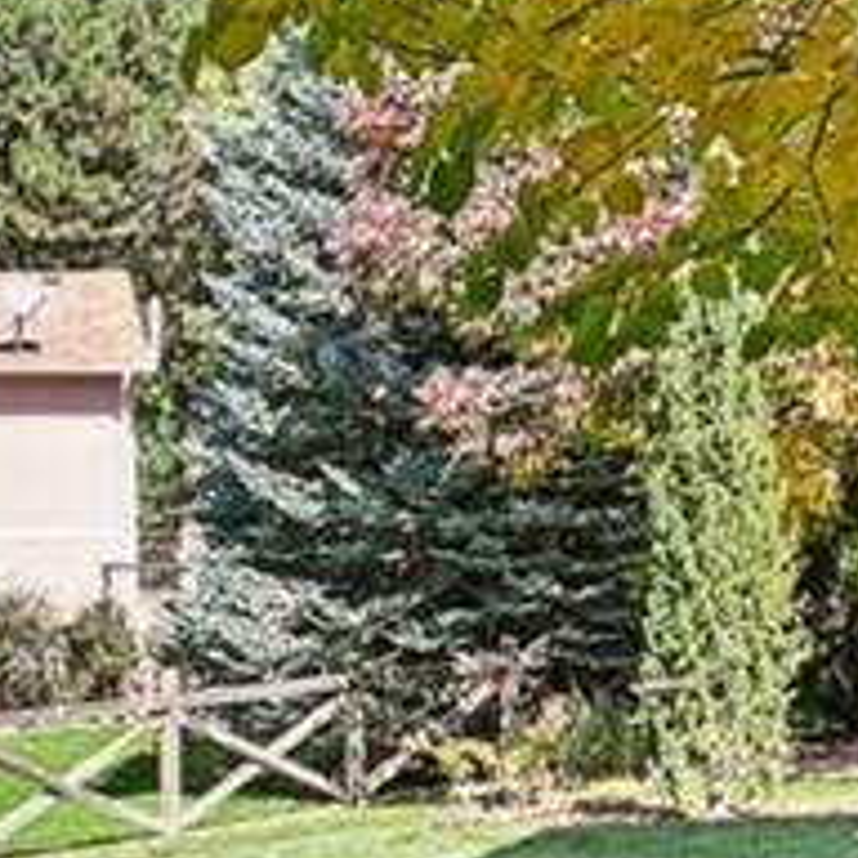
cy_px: 456
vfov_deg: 17.6
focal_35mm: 99
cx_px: -58
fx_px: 2776
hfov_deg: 17.1
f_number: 8
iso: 64
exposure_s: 1/30
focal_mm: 14
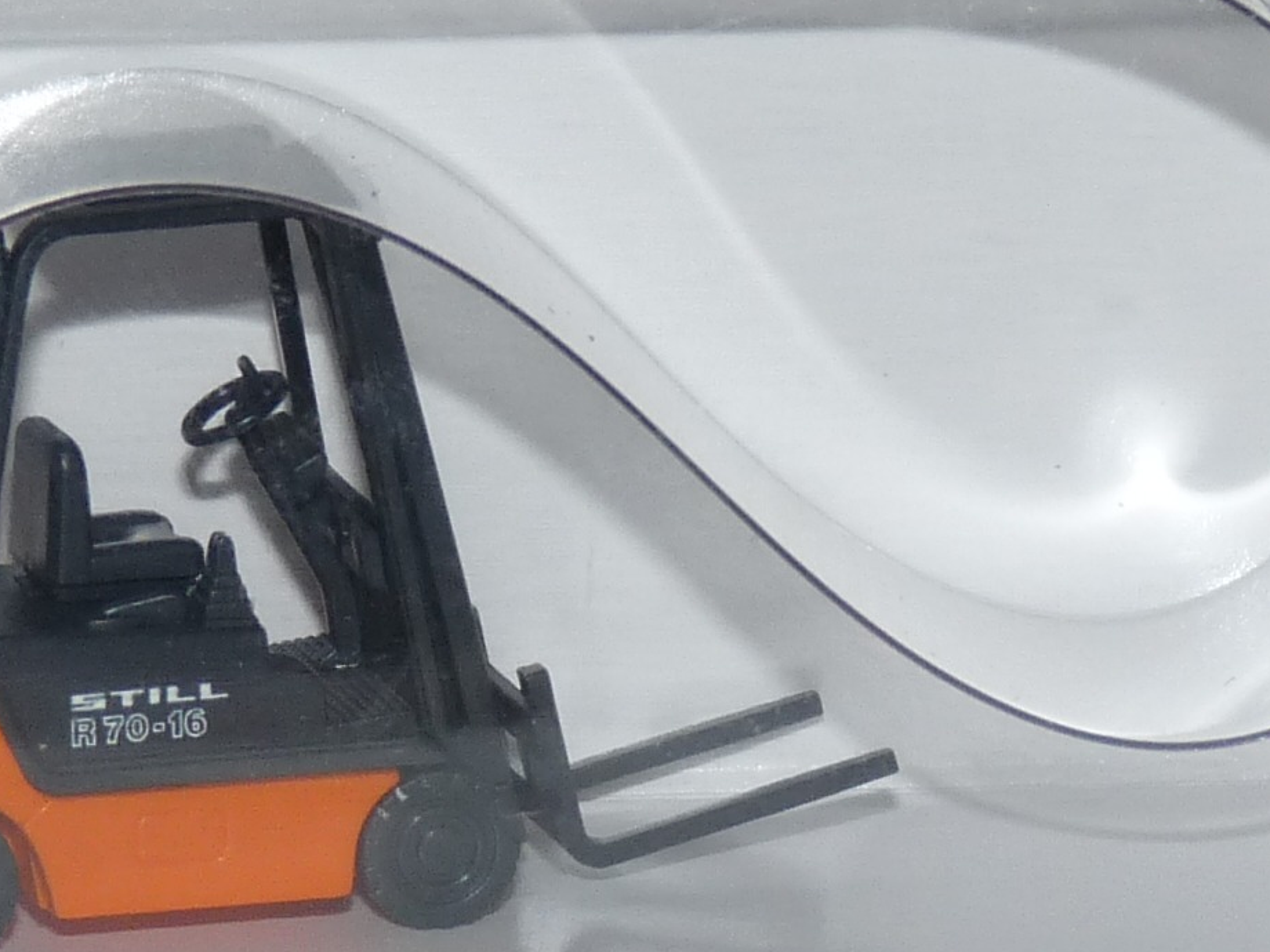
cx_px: 295
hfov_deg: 5.1
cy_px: 602
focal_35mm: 385
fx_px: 14125
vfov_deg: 3.9
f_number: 3.6
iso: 100
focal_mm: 17.4
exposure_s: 1/125
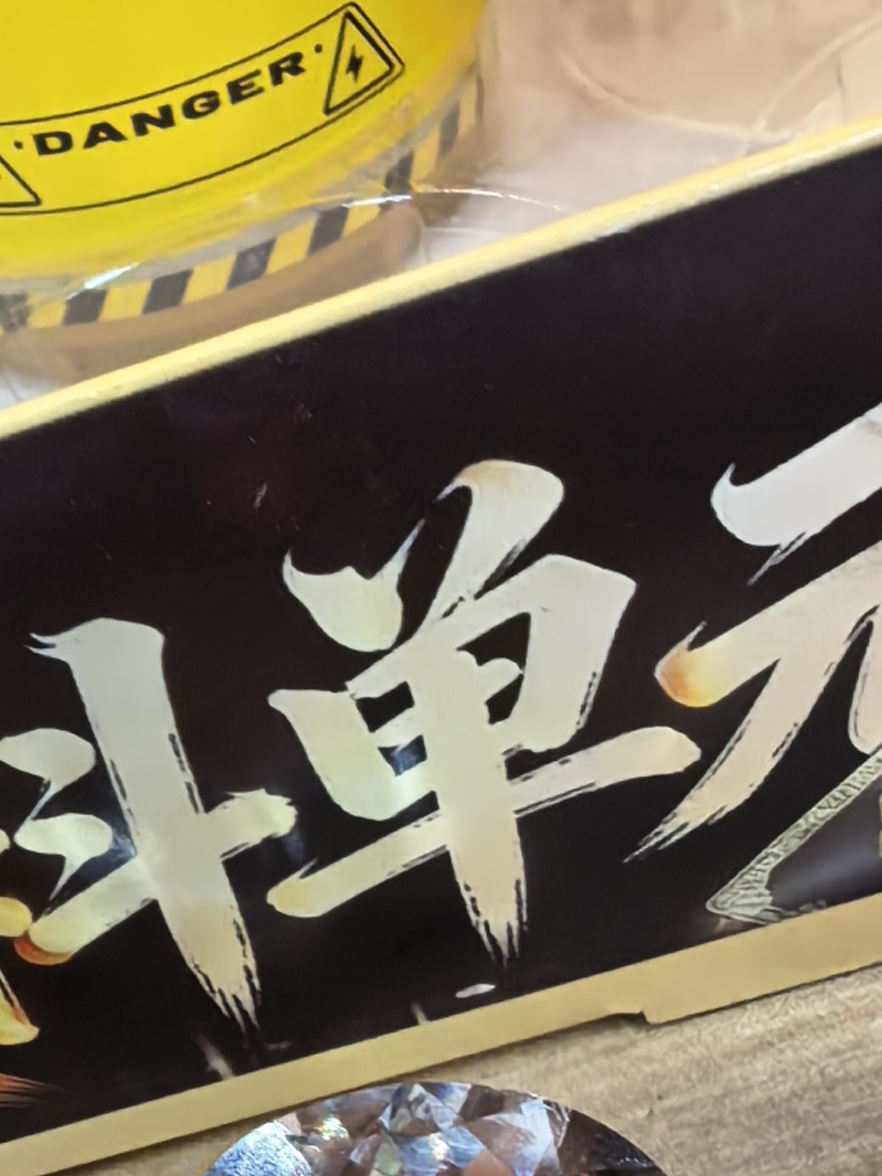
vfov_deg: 26.9
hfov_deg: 23.2
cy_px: 1478
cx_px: 136
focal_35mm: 62
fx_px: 2107
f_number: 2.2
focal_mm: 1.95
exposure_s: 1/50
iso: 320
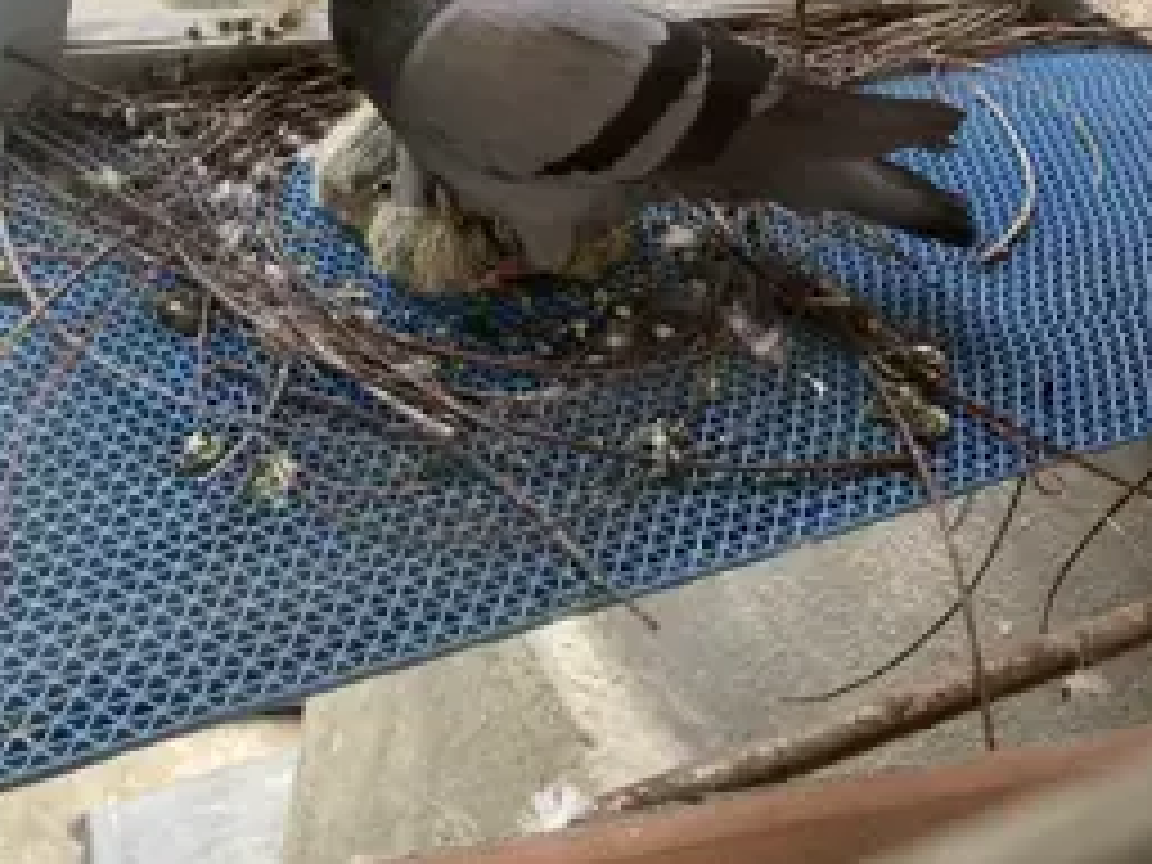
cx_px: 436
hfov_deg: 45.4
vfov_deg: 34.2
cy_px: 187
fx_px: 1364
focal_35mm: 41
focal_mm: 4.25
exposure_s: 1/60
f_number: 1.8
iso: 160
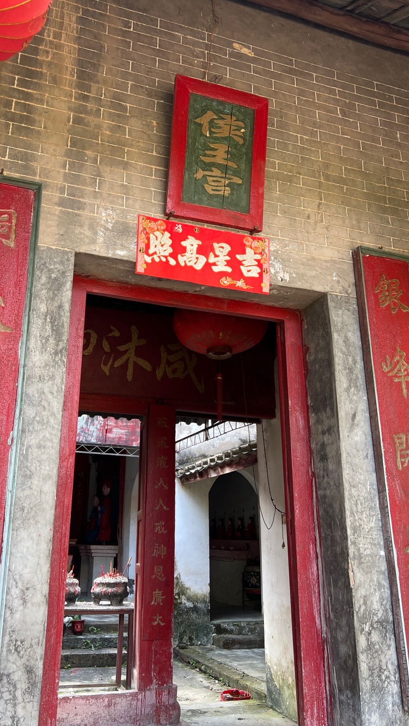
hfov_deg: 38.8
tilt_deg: +19.2
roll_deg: -1.4
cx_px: 160
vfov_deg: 64.3
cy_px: 356
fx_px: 578
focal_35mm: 30
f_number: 1.5
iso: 100
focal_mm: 5.7
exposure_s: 1/121
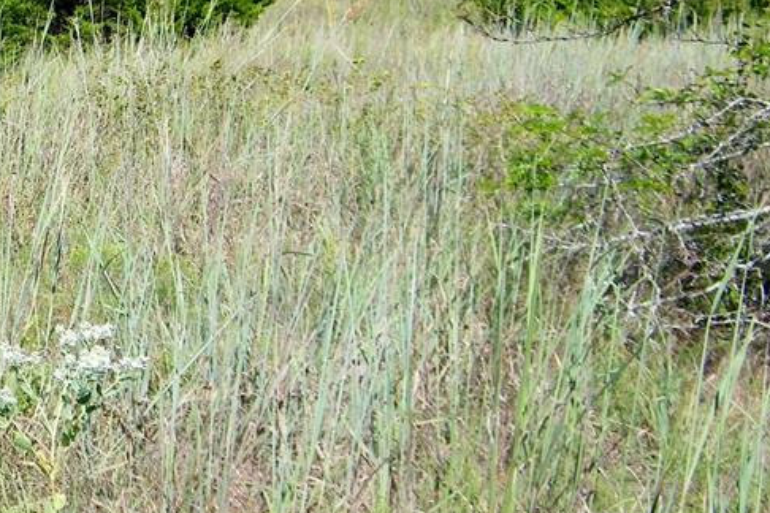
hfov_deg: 19.2
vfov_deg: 13.2
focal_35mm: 103
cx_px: -6
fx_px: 2203
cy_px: 127
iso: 80
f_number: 7.8
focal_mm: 8.3
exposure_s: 1/160
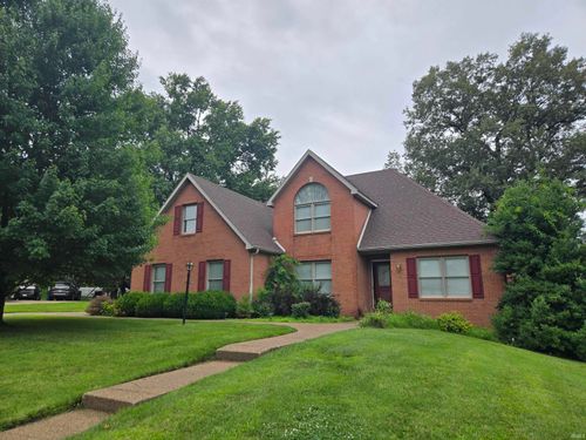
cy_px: 220
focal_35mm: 23
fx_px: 389
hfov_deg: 73.9
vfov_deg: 58.9
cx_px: 293
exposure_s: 1/2921
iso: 40
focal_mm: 5.4
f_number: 1.8
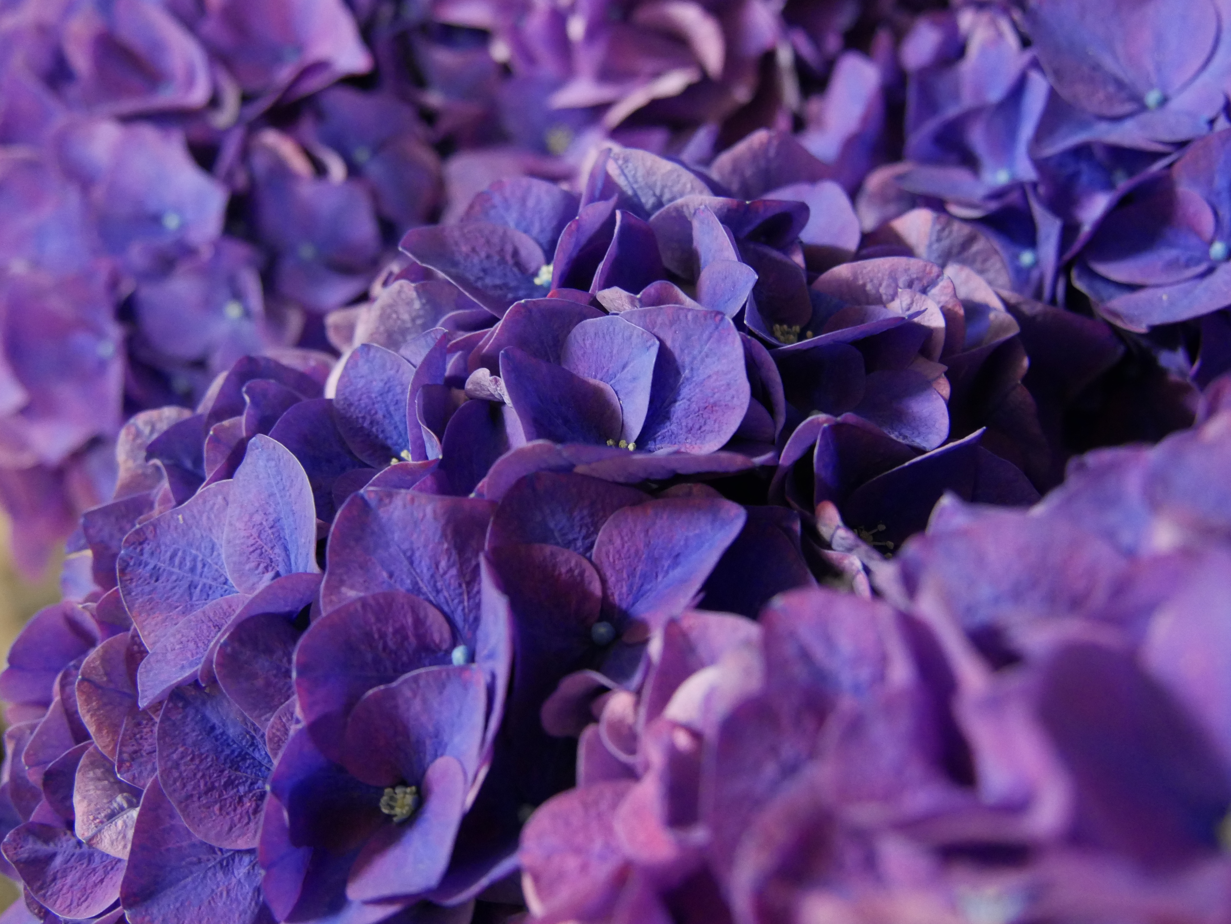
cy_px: 462
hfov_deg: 44.8
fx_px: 1494
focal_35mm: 42
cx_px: 616
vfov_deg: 34.4
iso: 3200
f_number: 4
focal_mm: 21
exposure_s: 1/13
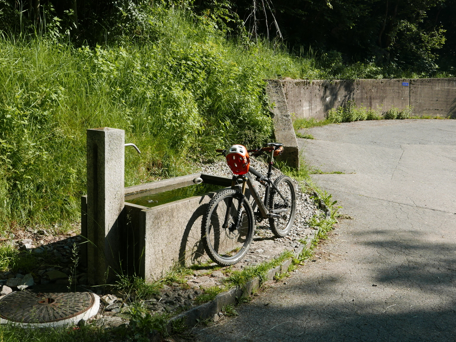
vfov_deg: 39.7
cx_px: 223
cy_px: 170
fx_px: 474
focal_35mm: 36
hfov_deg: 51.3
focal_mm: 14.9
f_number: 5.6
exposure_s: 1/400
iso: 200
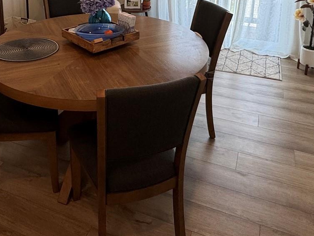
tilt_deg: -11.2
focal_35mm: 38
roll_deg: -0.7
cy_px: -9
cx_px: 120
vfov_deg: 33.9
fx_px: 345
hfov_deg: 48.6
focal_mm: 2.22
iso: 80
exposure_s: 1/120
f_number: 2.2
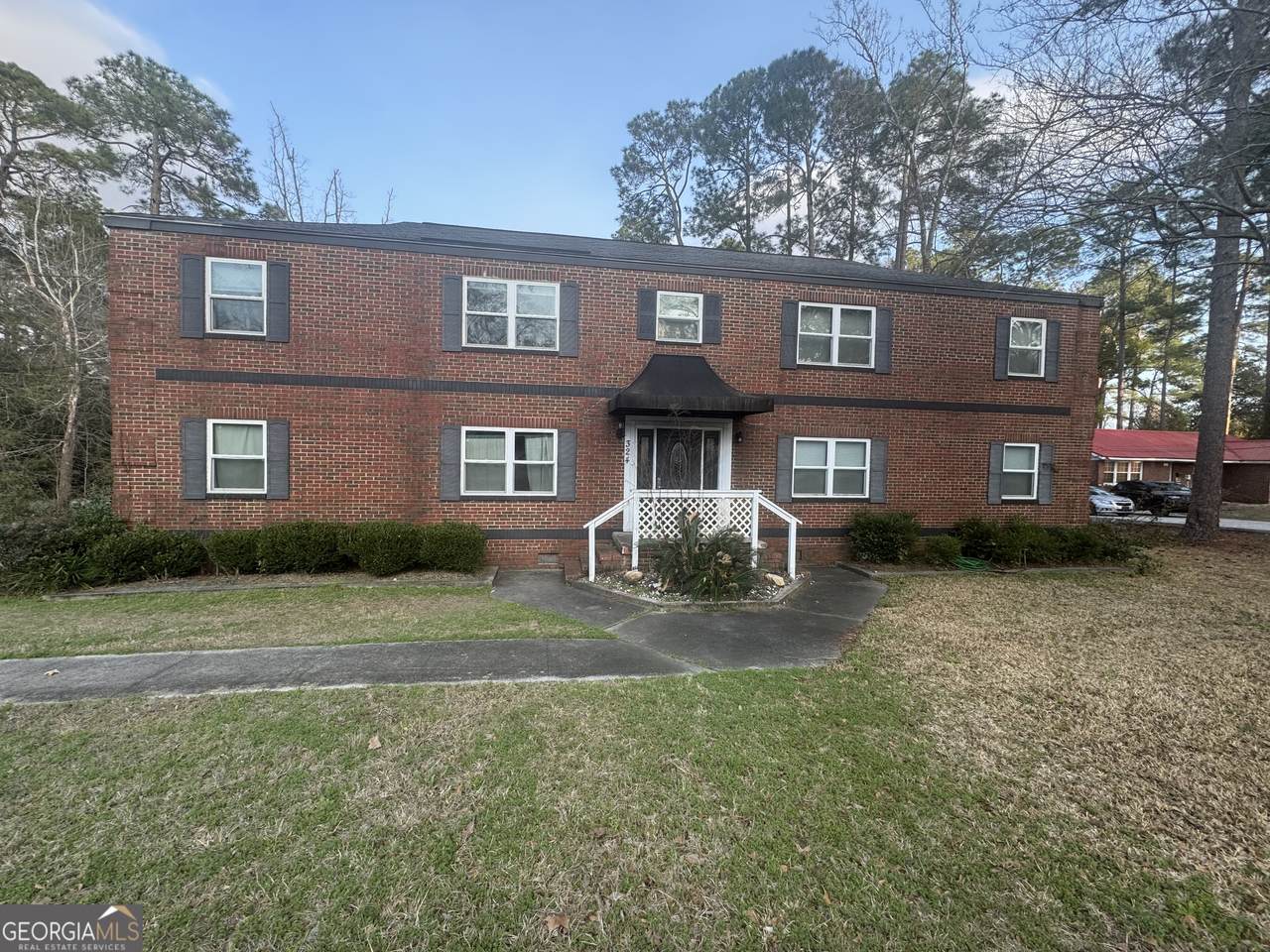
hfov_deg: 102.1
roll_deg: -1.1
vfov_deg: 85.7
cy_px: 476
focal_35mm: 14
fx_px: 514
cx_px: 635
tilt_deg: -2.8
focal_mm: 2.22
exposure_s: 1/136
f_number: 2.2
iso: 40
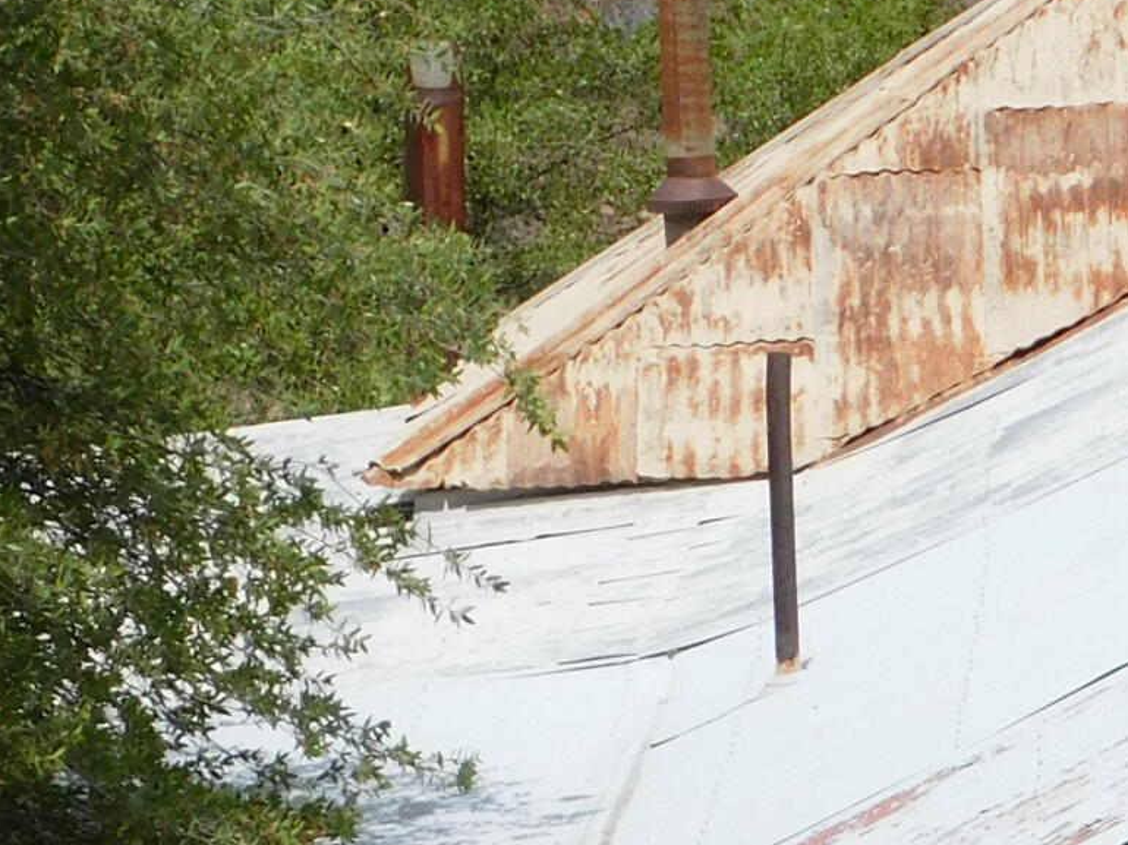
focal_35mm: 230
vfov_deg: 6.4
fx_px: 7492
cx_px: 1623
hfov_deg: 8.4
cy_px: 1134
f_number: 4
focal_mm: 10.4
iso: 125
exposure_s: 1/1250
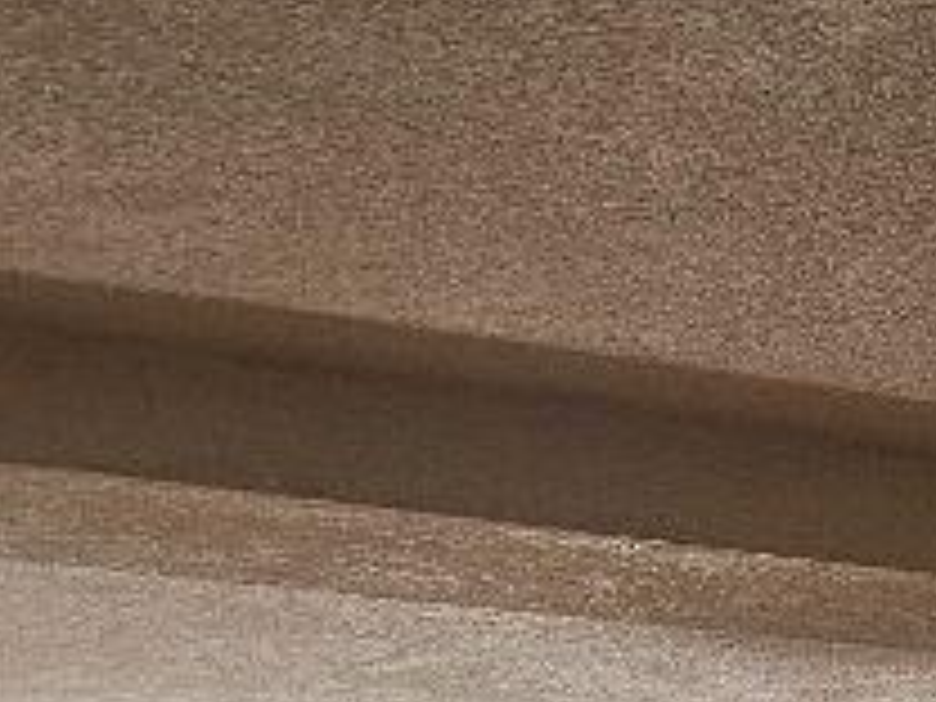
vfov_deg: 9.6
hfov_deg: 14.1
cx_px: 1292
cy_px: 1822
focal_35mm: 133
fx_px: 3596
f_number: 1.8
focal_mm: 5.4
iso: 125
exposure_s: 1/180
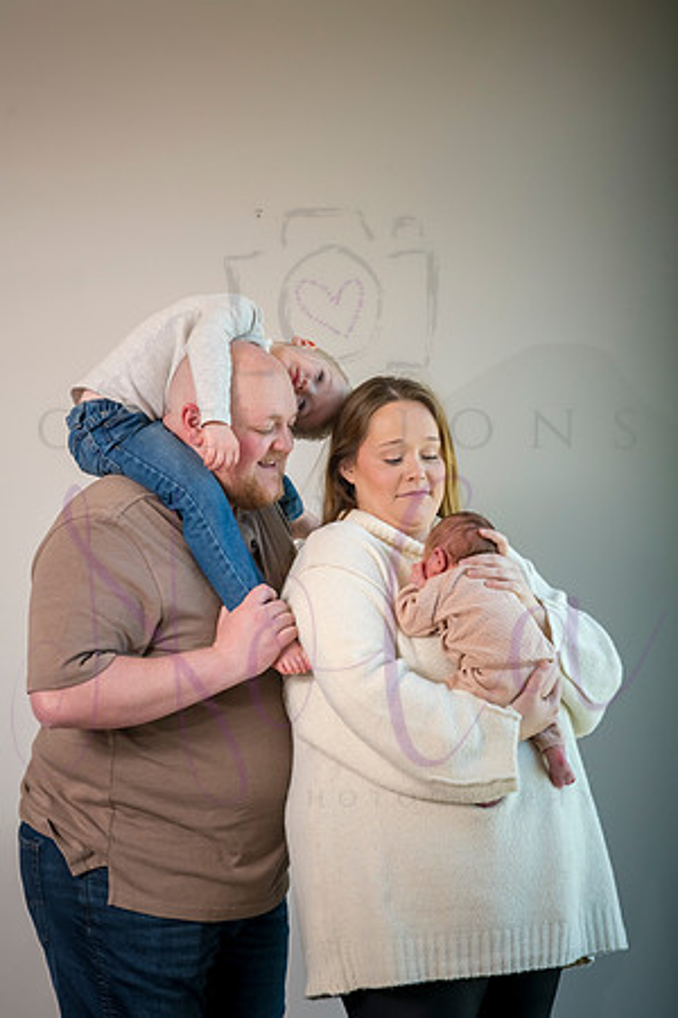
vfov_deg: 23.9
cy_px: 509
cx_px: 339
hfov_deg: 16.1
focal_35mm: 85
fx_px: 2401
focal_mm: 85
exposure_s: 1/250
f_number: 8
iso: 500
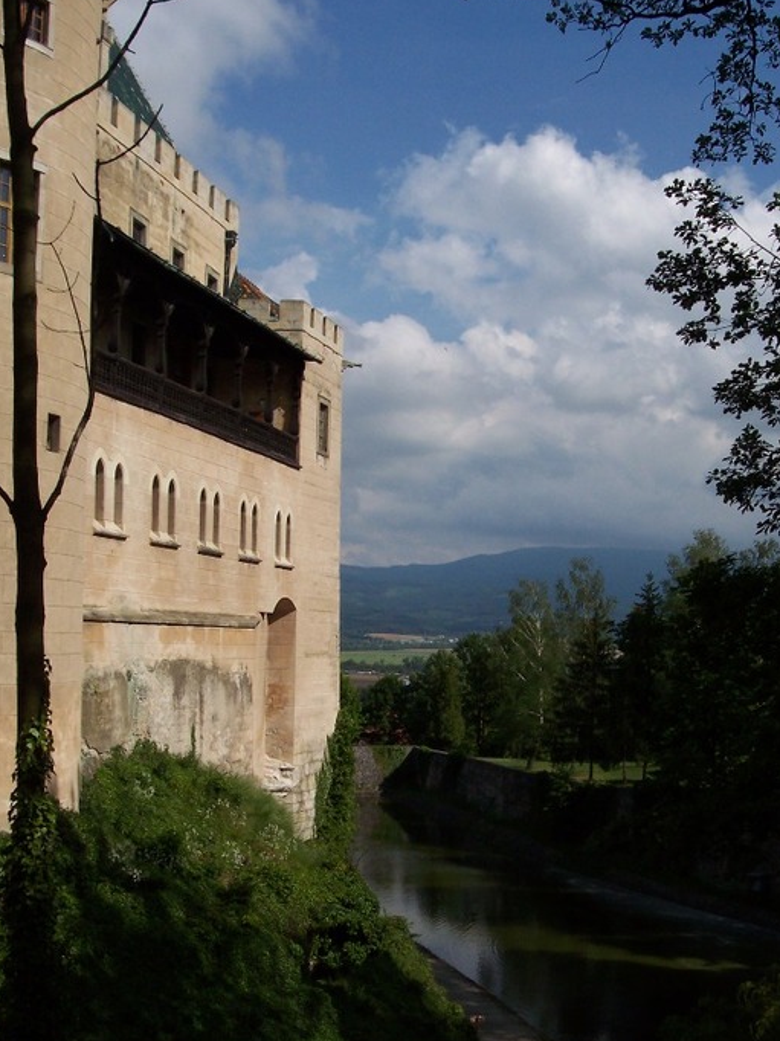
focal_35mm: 48
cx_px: 376
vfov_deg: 39.6
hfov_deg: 30.2
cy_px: 566
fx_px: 1443
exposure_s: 1/1000
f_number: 4.8
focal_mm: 8
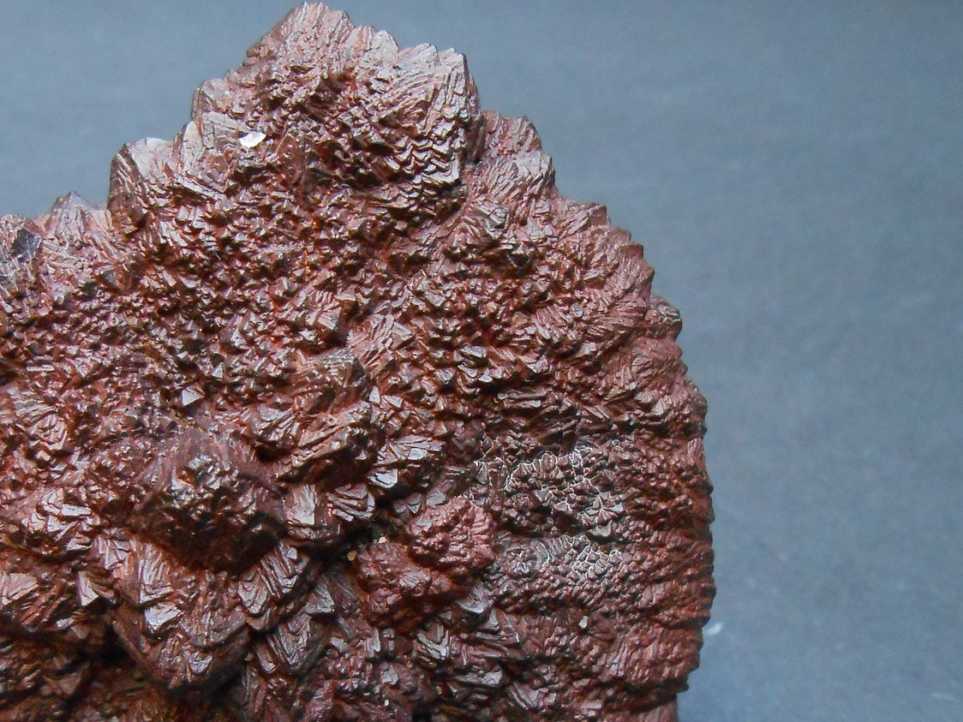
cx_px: 344
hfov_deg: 49.5
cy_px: 454
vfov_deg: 38.4
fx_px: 1029
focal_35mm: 37
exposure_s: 1/8
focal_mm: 4.6
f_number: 3.5
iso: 800
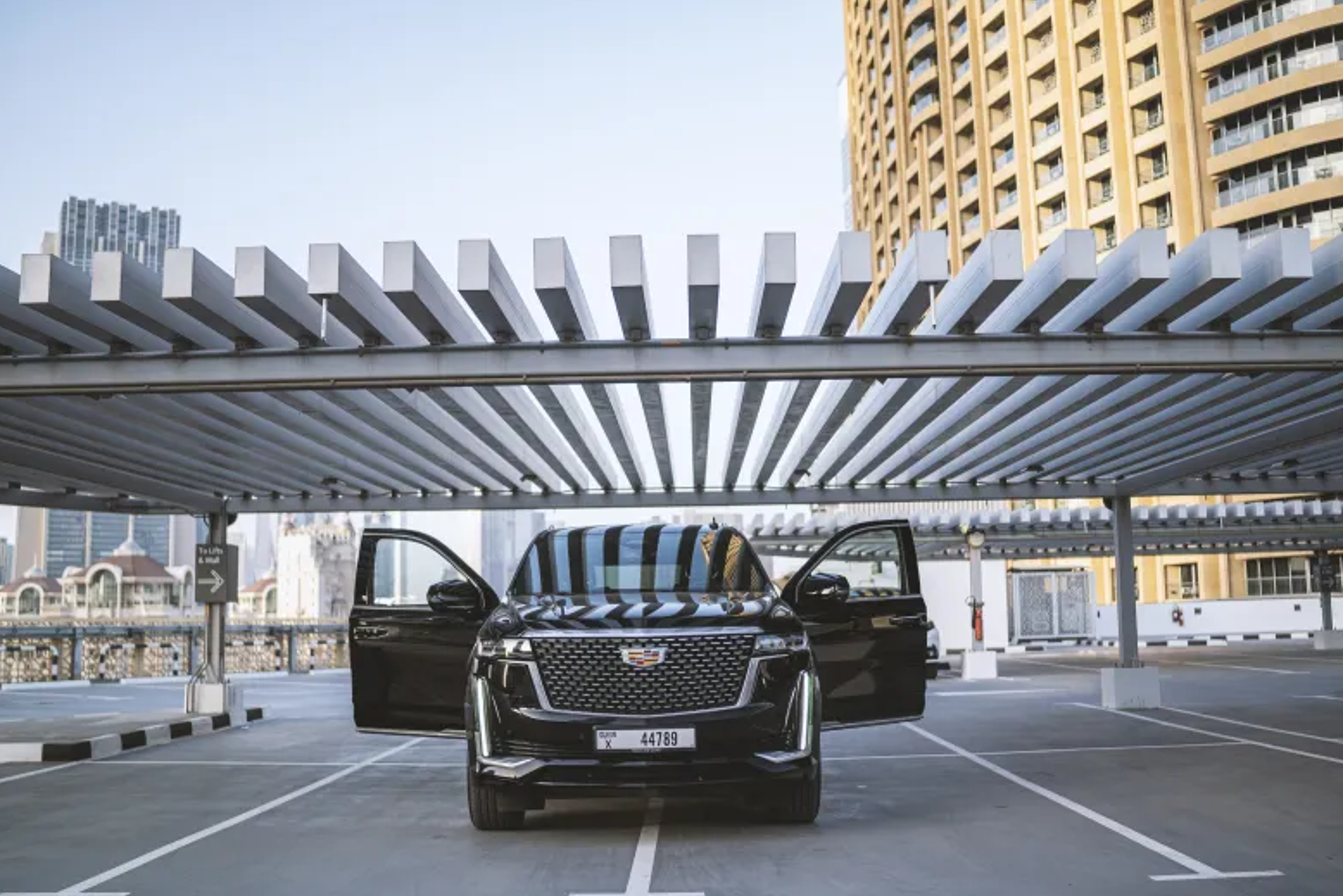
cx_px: 682
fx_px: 1343
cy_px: 459
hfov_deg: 53.1
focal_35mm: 36
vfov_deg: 36.9
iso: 100
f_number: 1.4
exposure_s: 1/125
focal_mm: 35
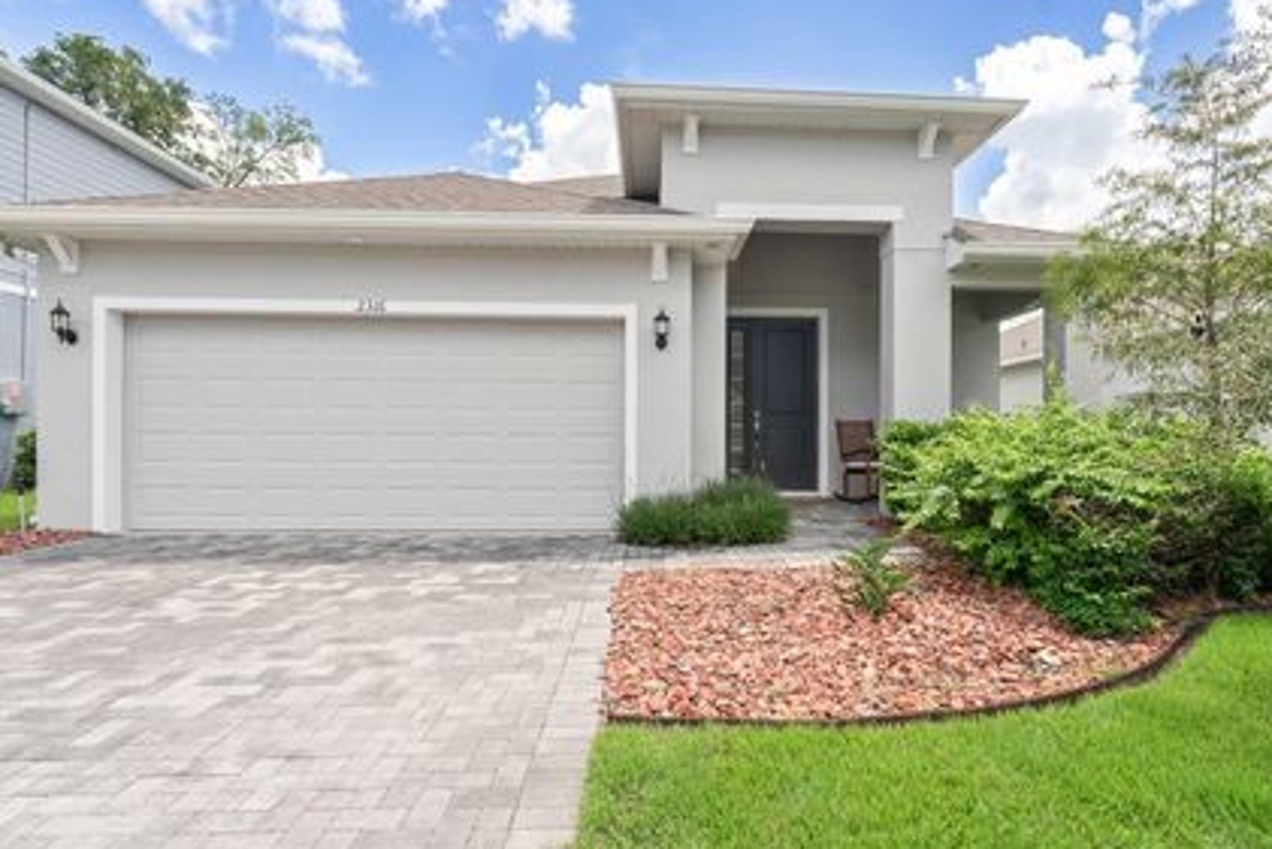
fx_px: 672
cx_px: 683
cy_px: 402
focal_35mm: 19
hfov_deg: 86.7
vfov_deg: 64.6
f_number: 9
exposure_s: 1/100
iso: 80
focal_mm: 16
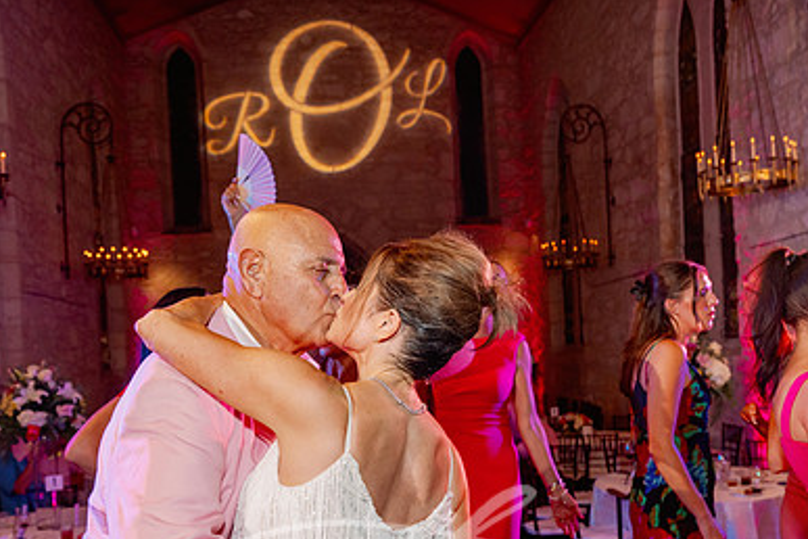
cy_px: 367
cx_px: 415
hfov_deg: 53.1
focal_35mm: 36
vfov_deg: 36.4
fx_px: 808
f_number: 3.5
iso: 1250
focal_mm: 24
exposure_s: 1/160
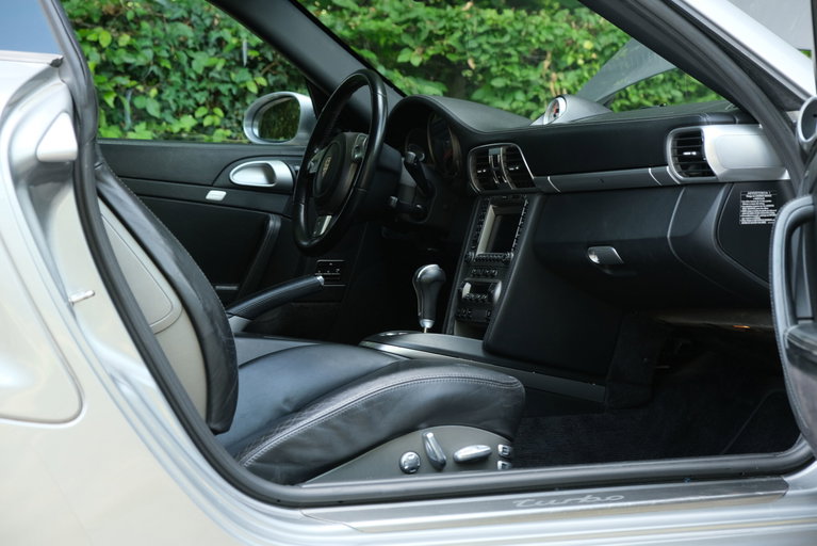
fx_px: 1657
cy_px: 273
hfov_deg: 27.7
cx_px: 408
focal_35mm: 73
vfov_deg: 18.7
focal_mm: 48.4
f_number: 5.6
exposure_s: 1/100
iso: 800
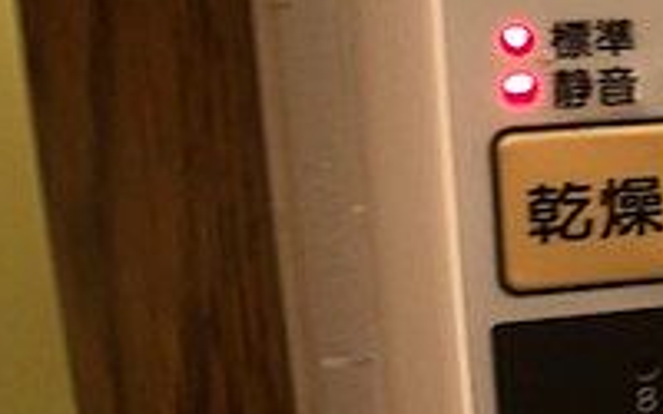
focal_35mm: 95
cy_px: 96
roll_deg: -0.5
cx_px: 862
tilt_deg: -14.4
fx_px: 1717
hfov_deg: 20.1
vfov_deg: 13.7
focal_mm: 4
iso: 40
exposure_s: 1/20
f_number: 1.8
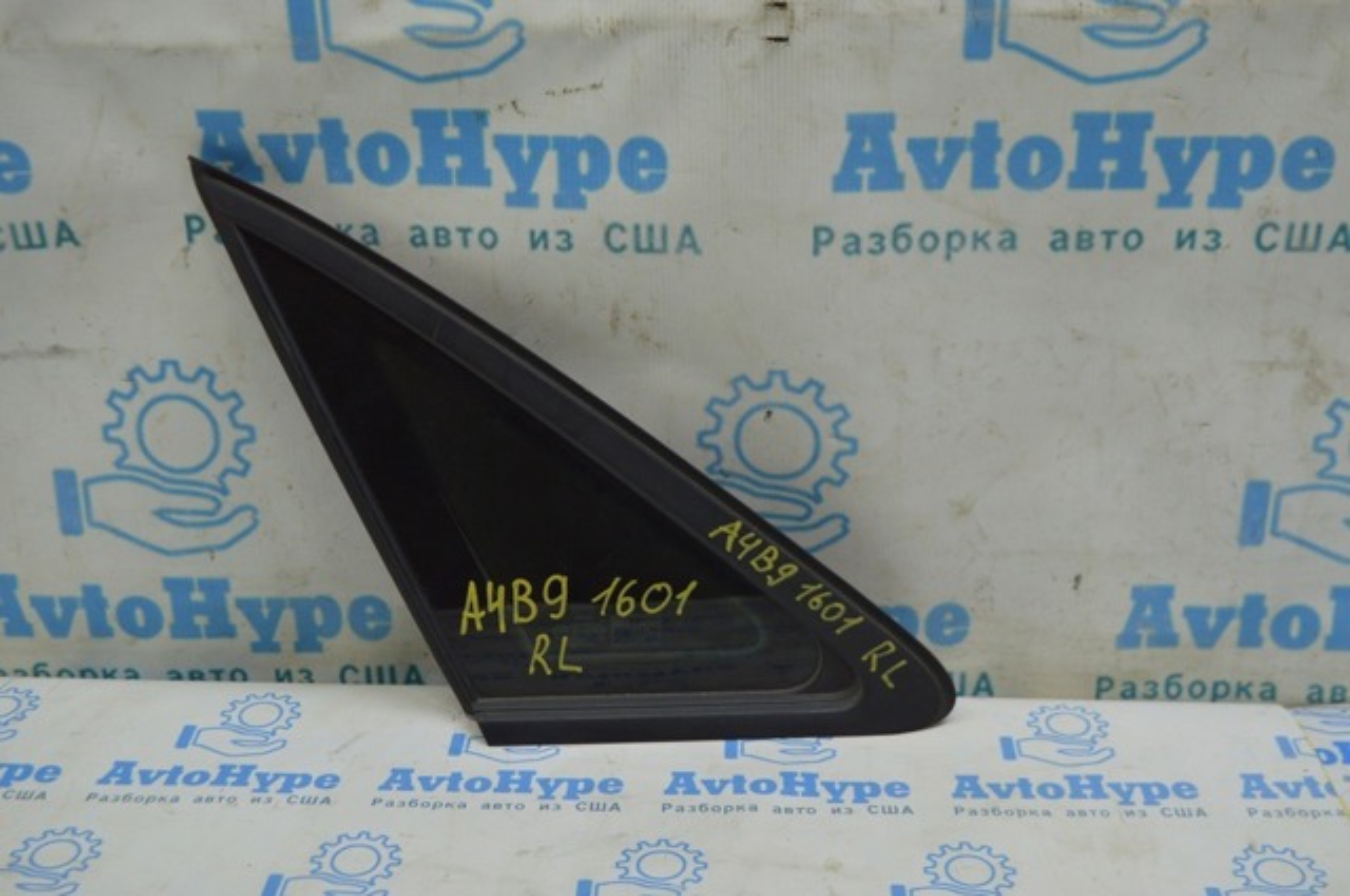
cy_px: 448
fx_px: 1685
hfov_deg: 43.7
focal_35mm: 45
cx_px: 675
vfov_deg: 29.8
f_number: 5.6
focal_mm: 30
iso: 400
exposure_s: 1/40
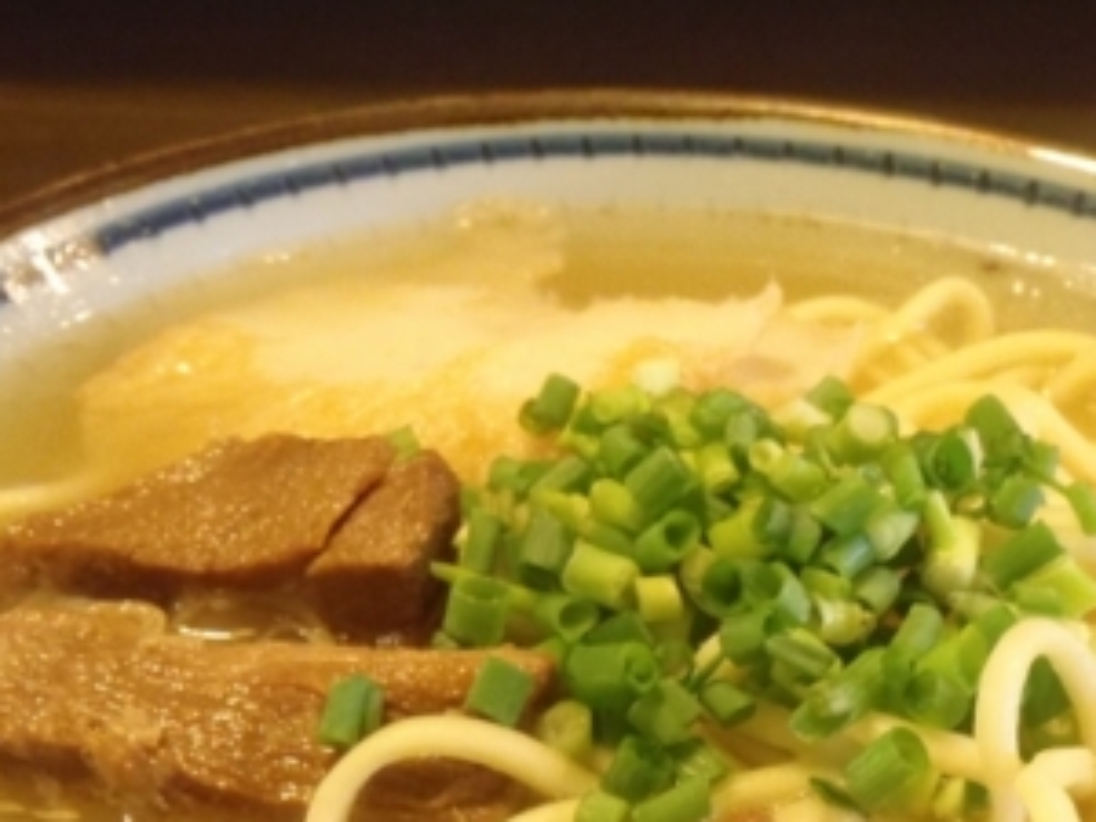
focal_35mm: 56
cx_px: 701
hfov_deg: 34.1
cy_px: 807
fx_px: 1773
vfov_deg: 25.0
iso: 320
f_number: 3.9
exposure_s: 1/4
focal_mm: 5
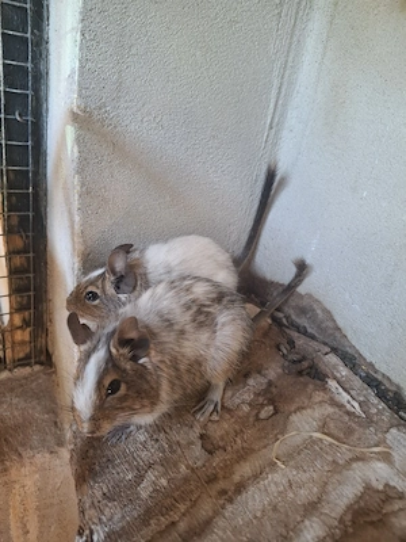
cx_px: 203
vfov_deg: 73.9
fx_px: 360
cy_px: 271
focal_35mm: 23
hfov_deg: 58.9
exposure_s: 1/50
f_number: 1.8
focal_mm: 5.54
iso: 200
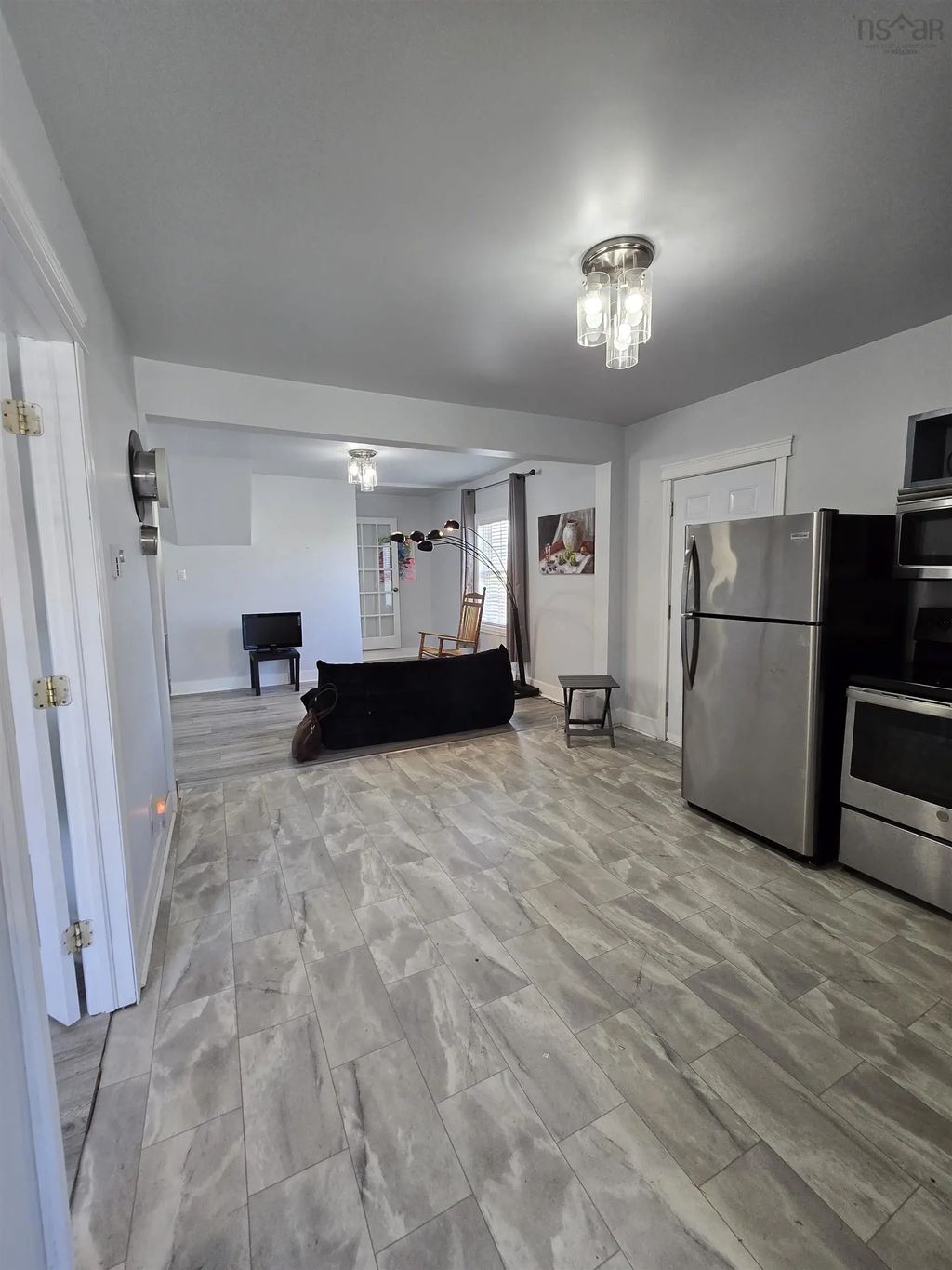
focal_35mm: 13
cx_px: 476
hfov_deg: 89.9
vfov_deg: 106.2
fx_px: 477
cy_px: 635
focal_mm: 2.2
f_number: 2.2
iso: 200
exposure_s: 1/60
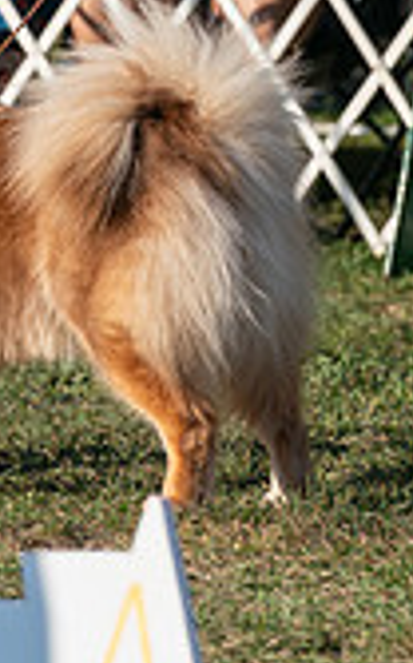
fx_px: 9967
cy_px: 34
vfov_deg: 3.8
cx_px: -68
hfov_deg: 2.4
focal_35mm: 552
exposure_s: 1/2000
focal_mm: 156
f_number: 5
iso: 400
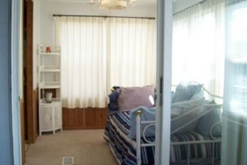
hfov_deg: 47.4
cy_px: 77
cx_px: 127
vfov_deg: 32.6
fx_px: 281
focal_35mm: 41
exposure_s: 1/64
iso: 80
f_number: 2.7
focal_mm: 6
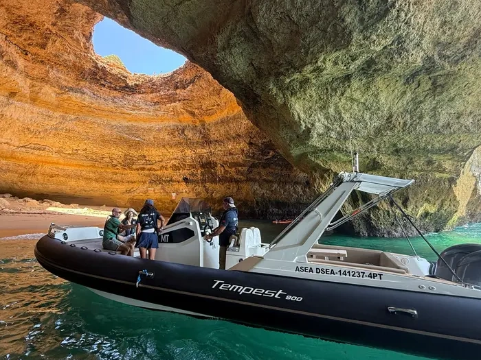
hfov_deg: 81.6
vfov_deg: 65.8
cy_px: 164
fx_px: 278
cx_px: 223
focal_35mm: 20
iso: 64
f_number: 2.2
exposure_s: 1/99
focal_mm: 2.22
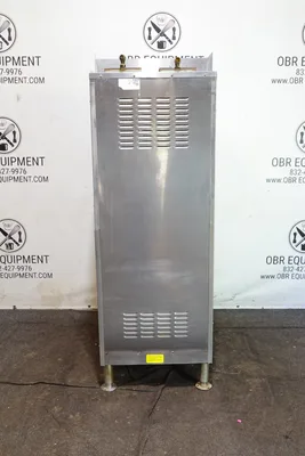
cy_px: 228
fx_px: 470
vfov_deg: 51.9
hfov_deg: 36.0
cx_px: 152
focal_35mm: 37
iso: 160
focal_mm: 13.56
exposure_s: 1/6
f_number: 3.5
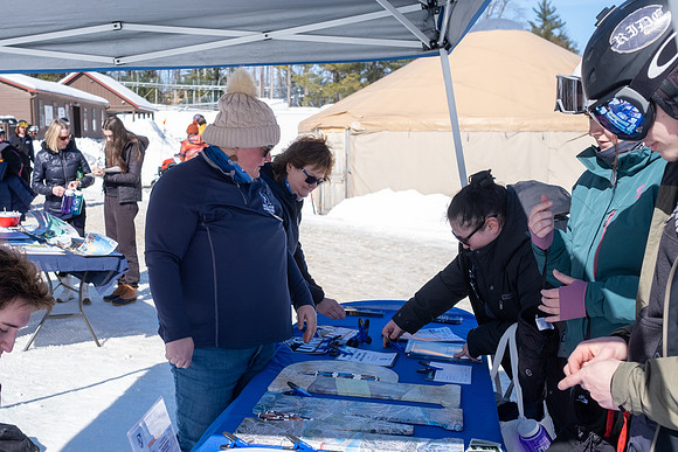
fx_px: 820
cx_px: 256
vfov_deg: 30.8
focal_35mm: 44
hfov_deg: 44.6
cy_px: 251
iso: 320
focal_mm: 23
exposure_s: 1/1000
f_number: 4.5
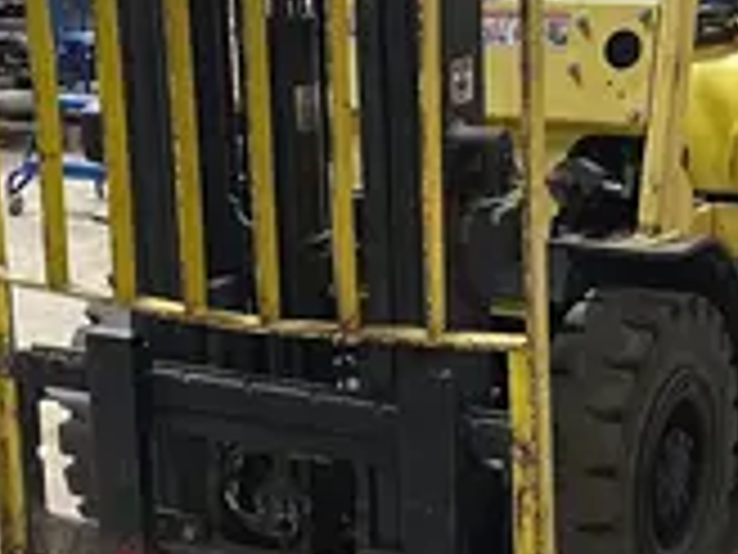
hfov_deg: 22.5
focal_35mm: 87
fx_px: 1855
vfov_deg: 17.0
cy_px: 291
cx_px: 382
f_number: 1.8
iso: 320
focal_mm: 4.25
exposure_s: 1/60
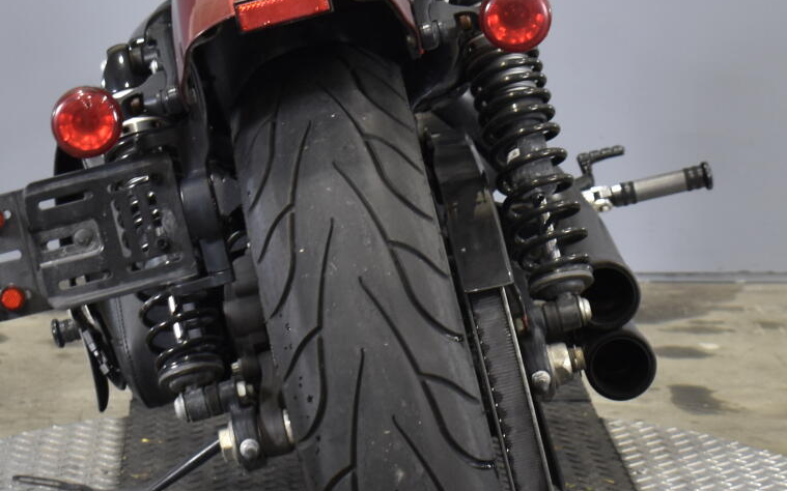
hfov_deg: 15.3
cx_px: 340
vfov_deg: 9.5
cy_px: 131
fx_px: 2938
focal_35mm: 137
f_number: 4.5
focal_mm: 34
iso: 400
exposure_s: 1/13
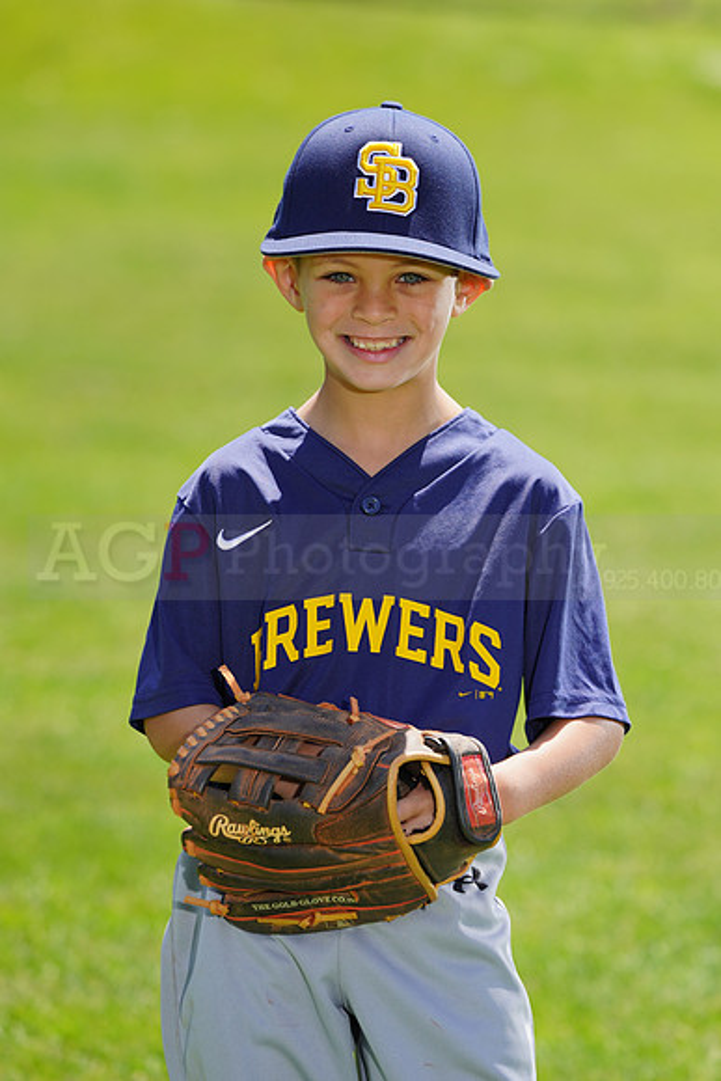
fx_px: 7505
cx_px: 360
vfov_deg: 8.2
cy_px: 540
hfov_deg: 5.5
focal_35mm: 250
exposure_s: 1/250
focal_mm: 250
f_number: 7.1
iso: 100
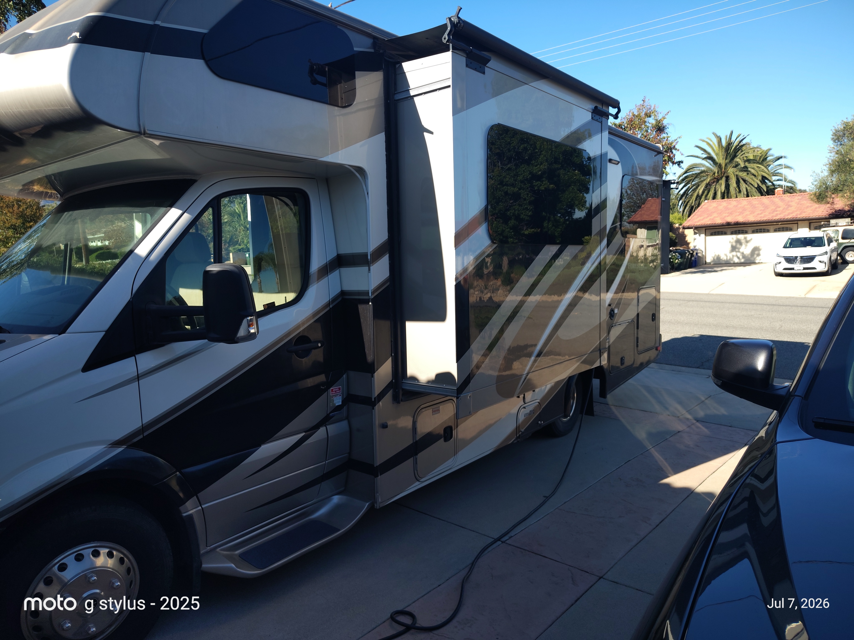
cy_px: 320
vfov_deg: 56.8
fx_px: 592
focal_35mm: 24
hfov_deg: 71.6
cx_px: 427
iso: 101
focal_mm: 5.56
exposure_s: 1/749
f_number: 1.8
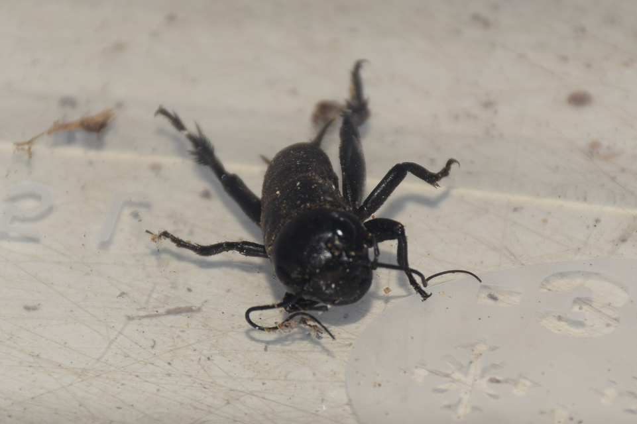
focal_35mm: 210
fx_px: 3714
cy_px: 212
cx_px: 318
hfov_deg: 9.8
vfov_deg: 6.5
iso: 100
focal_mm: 140
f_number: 8
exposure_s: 1/60
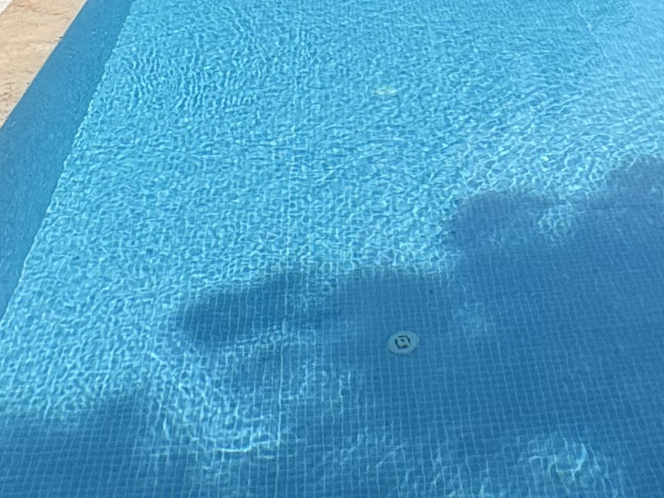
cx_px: 431
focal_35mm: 60
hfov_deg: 32.0
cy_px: -296
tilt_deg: -1.3
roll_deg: +0.7
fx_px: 1151
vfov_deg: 20.2
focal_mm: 2.22
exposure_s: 1/2342
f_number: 2.2
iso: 40
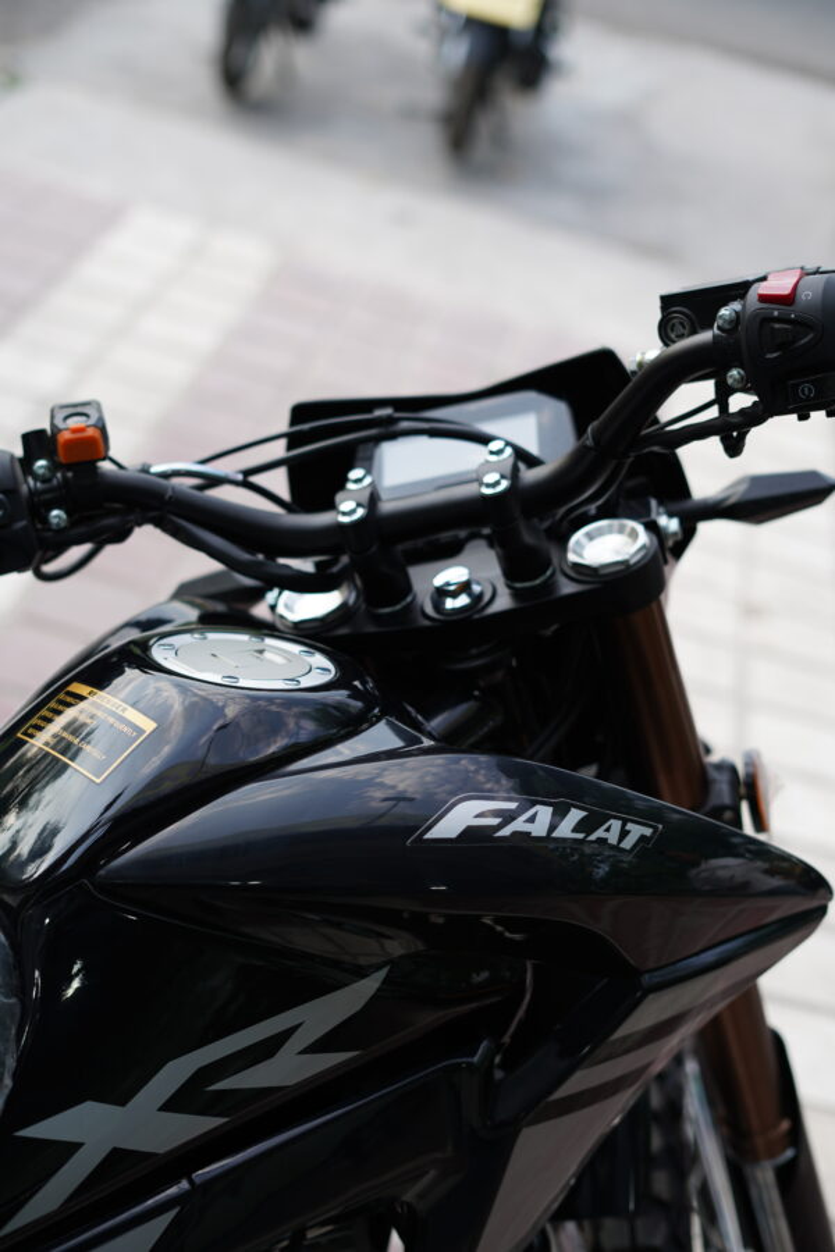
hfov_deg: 27.0
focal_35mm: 50
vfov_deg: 39.6
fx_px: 1739
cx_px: 418
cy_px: 626
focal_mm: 50
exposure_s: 1/125
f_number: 2.8
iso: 100
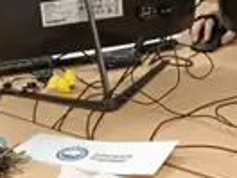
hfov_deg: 16.3
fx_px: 808
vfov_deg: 12.3
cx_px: 248
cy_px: 218
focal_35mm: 118
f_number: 1.8
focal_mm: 3.98
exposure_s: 1/33.3
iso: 200
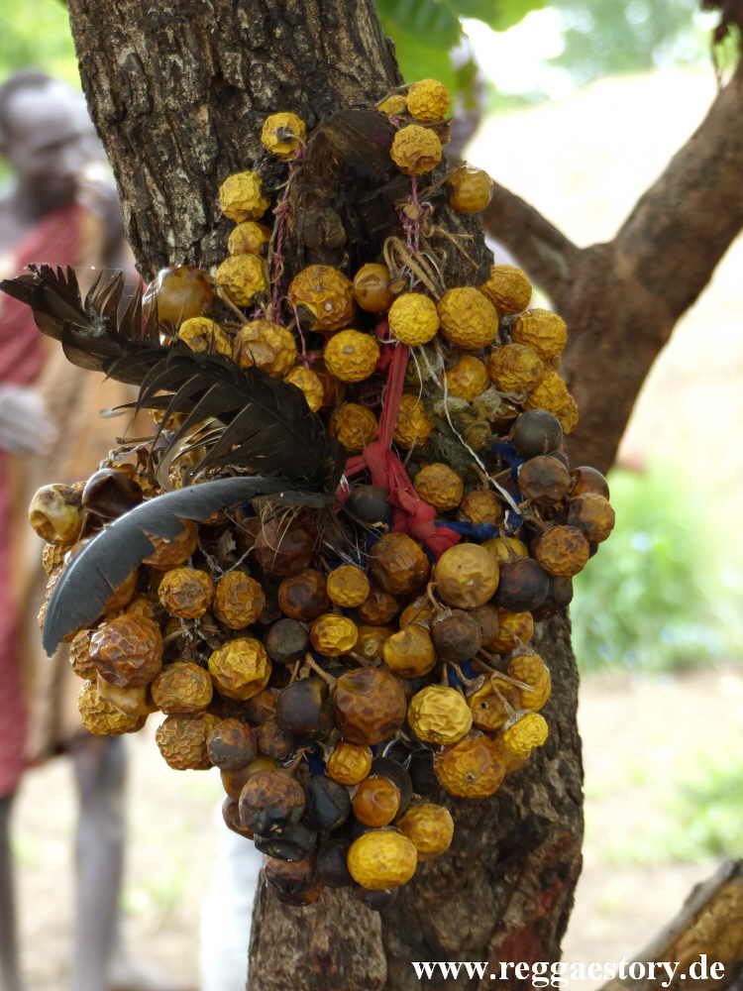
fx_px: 4636
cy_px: 496
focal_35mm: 162
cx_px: 372
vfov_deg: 12.2
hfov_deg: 9.2
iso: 100
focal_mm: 29.2
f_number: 2.8
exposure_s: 1/80
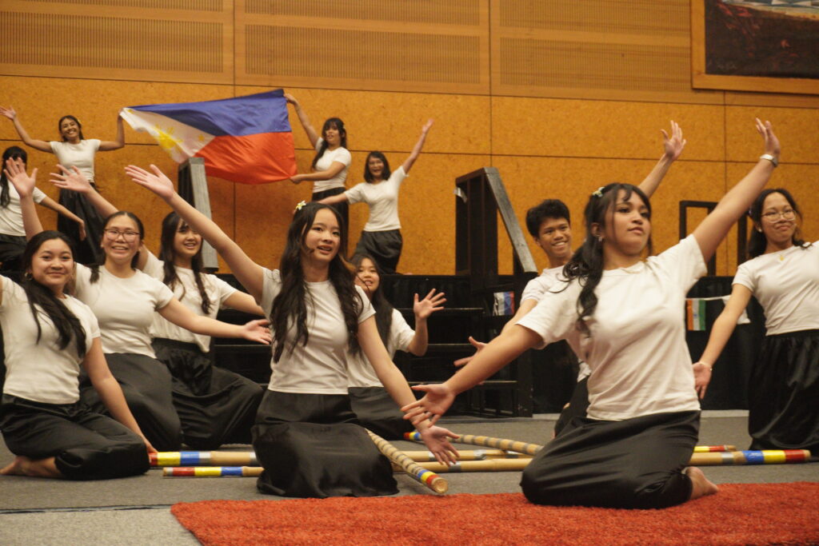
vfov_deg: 22.6
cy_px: 273
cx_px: 410
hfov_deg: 33.4
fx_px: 1365
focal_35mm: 60
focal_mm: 40
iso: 4000
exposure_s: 1/80
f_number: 5.6
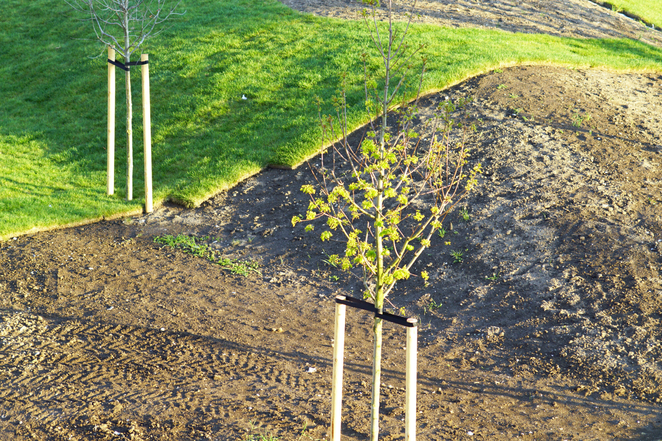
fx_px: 2758
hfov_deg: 13.7
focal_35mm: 150
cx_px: 331
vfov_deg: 9.1
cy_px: 220
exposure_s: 1/125
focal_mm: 100
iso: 160
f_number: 5.6
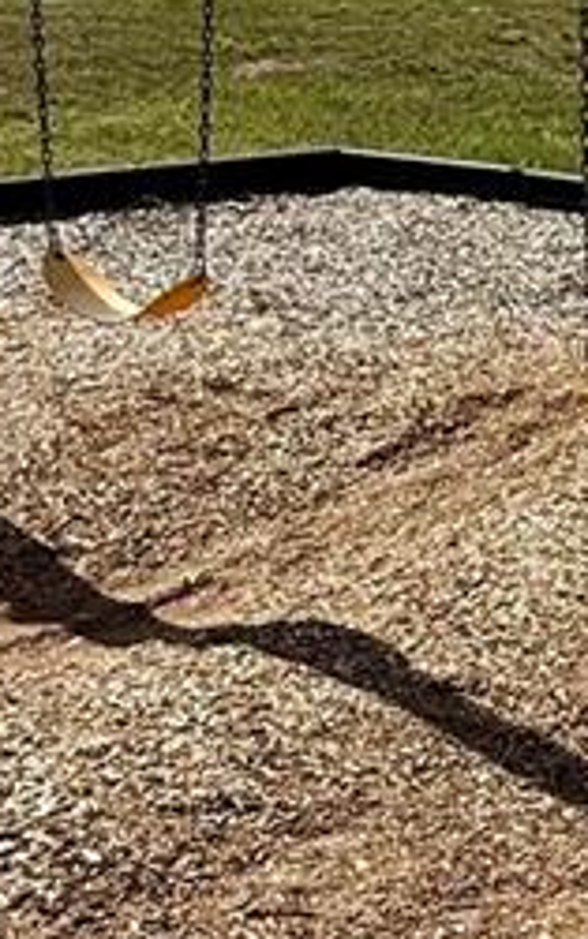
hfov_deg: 16.2
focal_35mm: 71
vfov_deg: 28.6
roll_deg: -4.2
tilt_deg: -9.4
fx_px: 1819
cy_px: 247
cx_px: 978
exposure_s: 1/3125
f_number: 2.2
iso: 50
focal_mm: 2.22
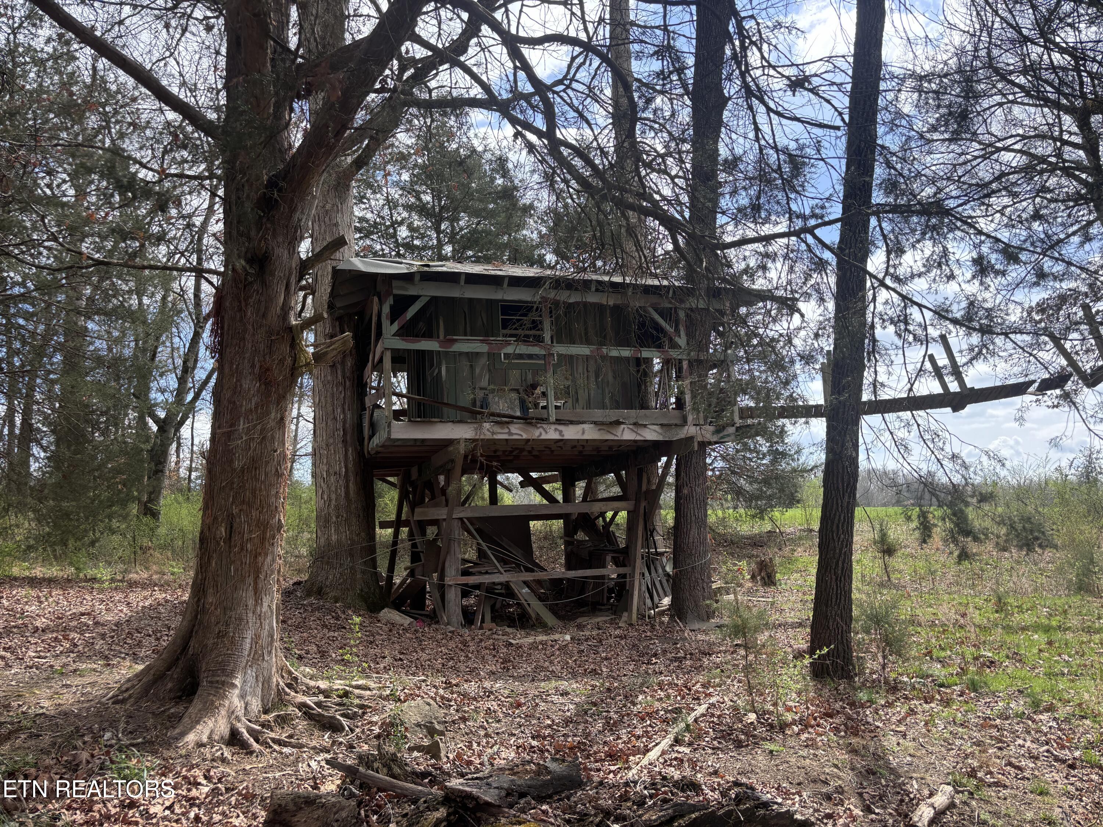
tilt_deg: +8.4
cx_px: 552
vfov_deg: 53.1
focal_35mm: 26
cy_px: 414
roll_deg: +3.1
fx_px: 828
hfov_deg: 67.3
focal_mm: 5.96
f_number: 1.6
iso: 50
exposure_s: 1/1248
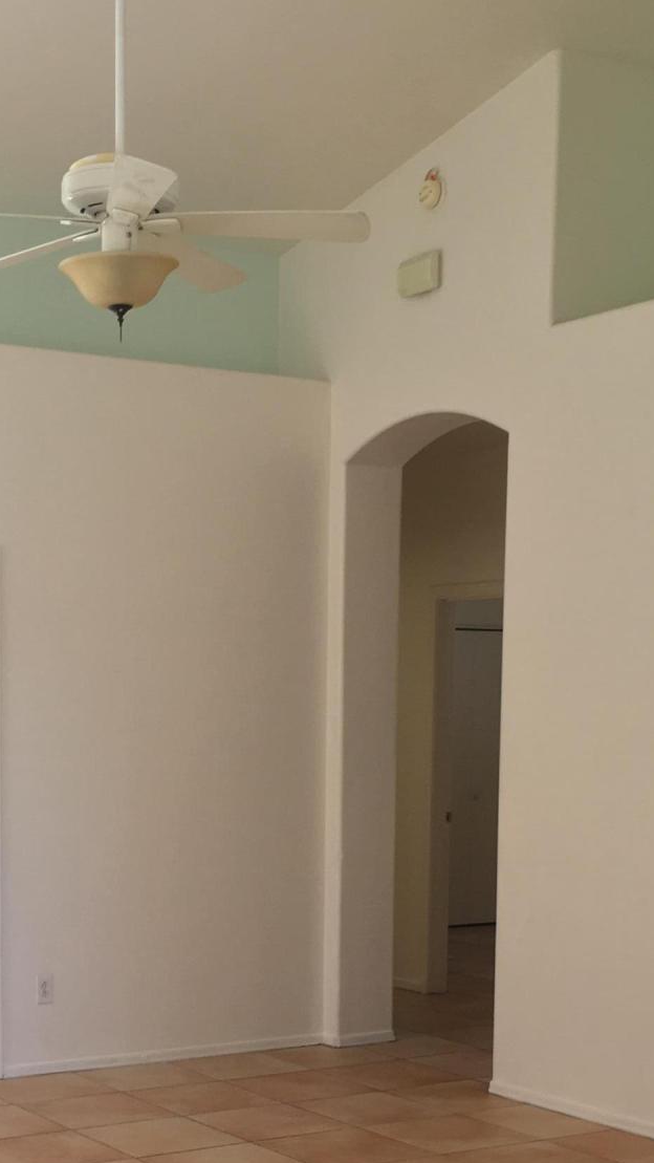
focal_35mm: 57
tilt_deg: -5.8
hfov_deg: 20.9
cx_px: 145
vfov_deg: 35.7
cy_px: 881
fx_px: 1757
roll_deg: +0.3
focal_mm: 4.15
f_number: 2.2
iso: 32
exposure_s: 1/40
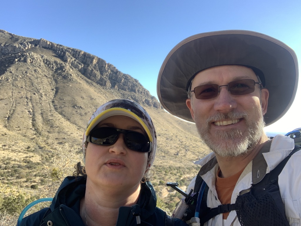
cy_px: 113
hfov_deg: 56.8
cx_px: 150
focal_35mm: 32
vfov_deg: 44.2
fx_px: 278
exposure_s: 1/121
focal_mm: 2.87
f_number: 2.2
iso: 25
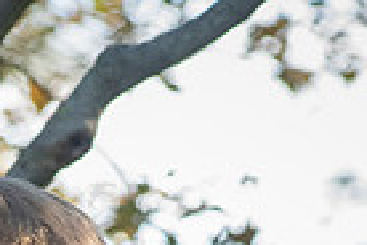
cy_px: 527
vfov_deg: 3.1
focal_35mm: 441
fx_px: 4495
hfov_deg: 4.7
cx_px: 27
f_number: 5
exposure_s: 1/320
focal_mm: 135
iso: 800
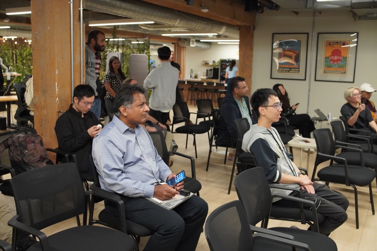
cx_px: 188
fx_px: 361
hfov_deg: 55.1
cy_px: 126
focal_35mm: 34
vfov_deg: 38.4
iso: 4000
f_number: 4
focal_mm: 23
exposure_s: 1/160
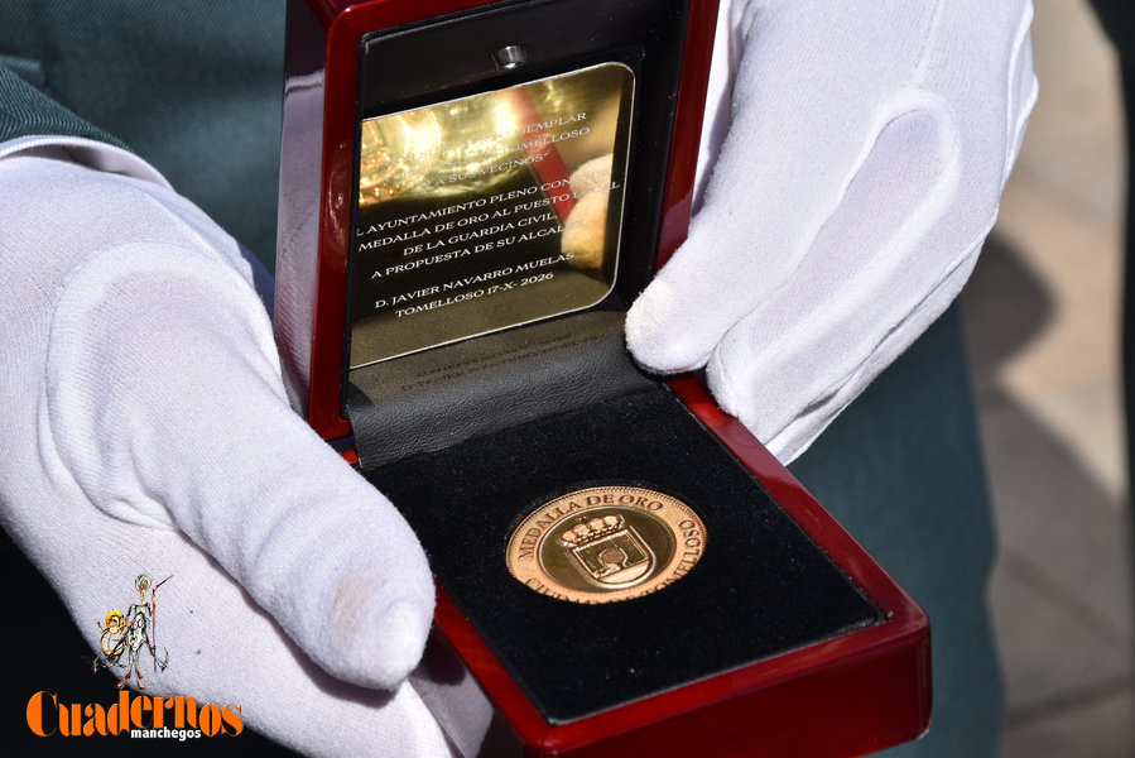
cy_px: 379
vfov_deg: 10.6
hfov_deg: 15.9
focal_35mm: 129
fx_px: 4068
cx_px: 568
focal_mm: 86
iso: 200
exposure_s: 1/500
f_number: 11
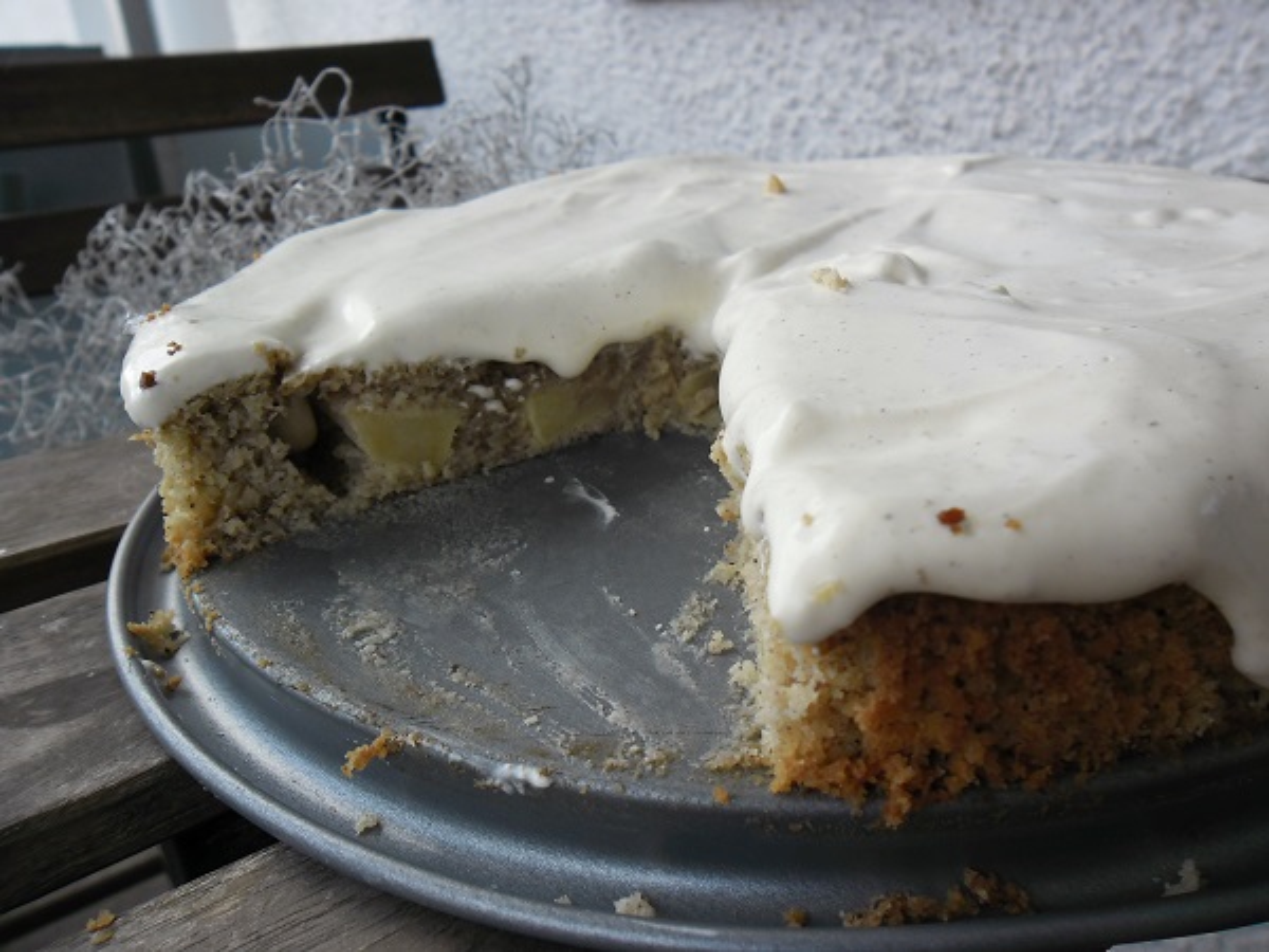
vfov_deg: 51.4
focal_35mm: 27
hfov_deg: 65.3
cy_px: 476
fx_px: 990
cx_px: 634
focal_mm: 4.9
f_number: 3.5
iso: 100
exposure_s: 1/90
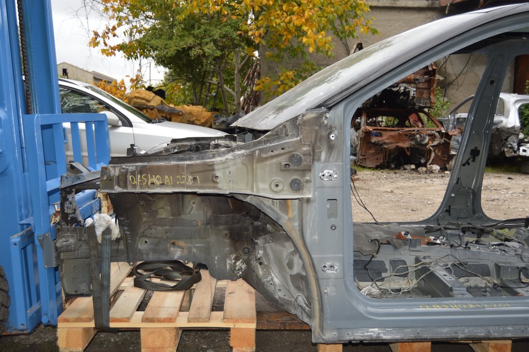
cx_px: 264
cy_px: 176
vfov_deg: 34.2
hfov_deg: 49.6
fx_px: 573
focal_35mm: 39
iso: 100
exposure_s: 1/160
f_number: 4
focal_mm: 26
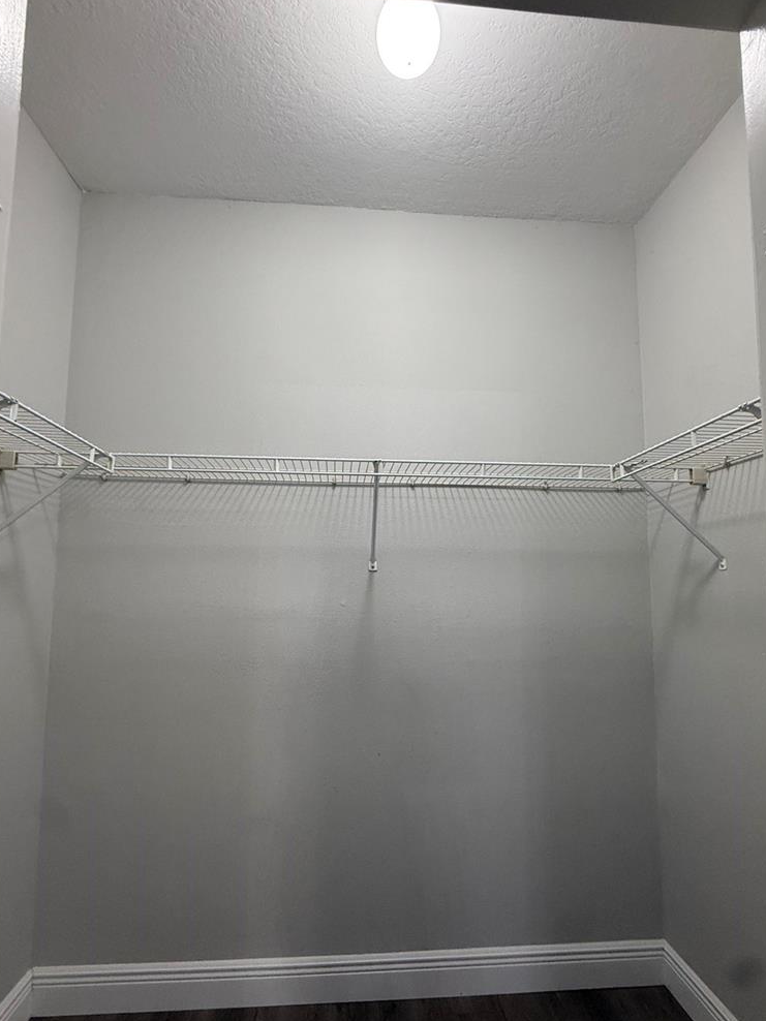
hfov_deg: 74.7
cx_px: 384
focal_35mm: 17
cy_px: 545
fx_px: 502
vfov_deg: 90.9
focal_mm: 2.22
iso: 320
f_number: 2.2
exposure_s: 1/60
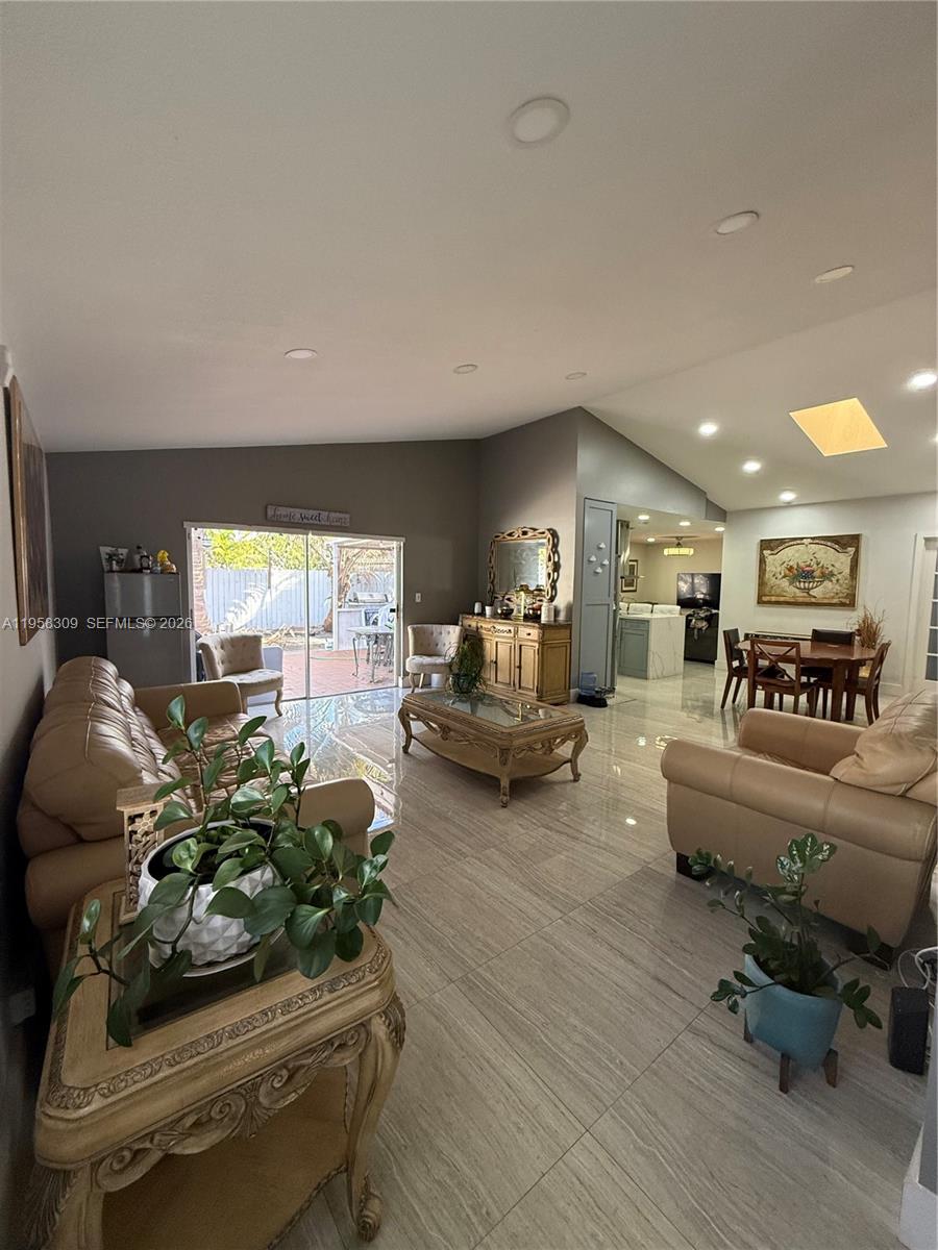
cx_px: 469
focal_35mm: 14
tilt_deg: -3.8
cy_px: 625
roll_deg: -1.3
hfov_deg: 85.7
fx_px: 506
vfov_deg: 102.1
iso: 320
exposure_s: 1/120
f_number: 2.2
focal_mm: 2.22
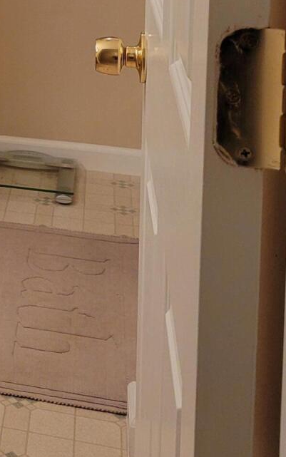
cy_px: -67
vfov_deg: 22.5
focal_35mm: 86
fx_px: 1072
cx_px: -236
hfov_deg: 13.5
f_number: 1.8
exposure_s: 1/120
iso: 250
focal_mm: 5.4
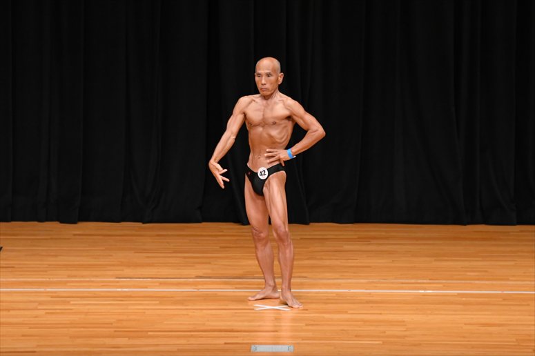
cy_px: 178
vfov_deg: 5.7
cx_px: 268
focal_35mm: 240
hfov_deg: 8.6
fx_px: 3565
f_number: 5.6
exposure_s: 1/400
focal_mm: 160
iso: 3200
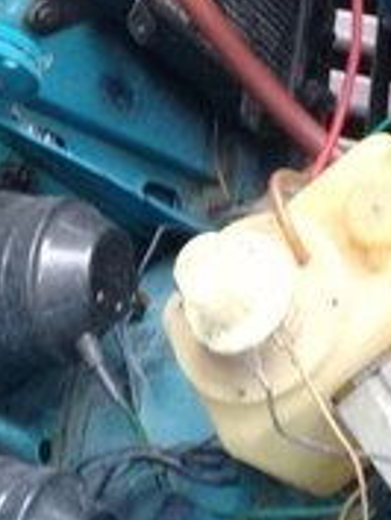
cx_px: 532
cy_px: -206
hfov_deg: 16.0
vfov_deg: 20.1
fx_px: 1309
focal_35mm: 87
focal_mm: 3.3
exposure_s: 1/50
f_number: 2.2
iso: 64
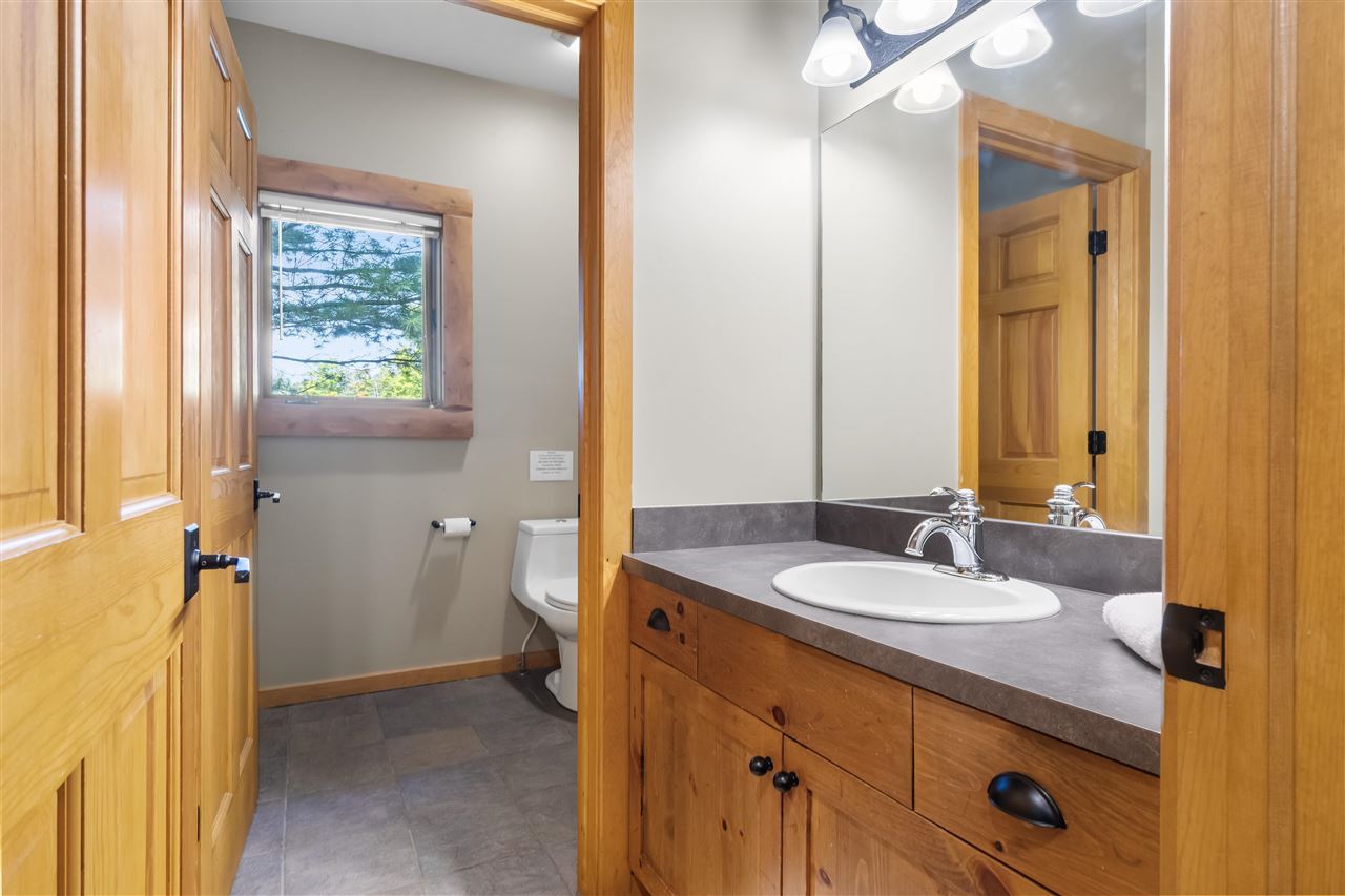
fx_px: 672
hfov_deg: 90.0
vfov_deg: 67.4
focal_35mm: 18
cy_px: 448
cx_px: 672
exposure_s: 1
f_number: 7.1
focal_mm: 12
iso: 200
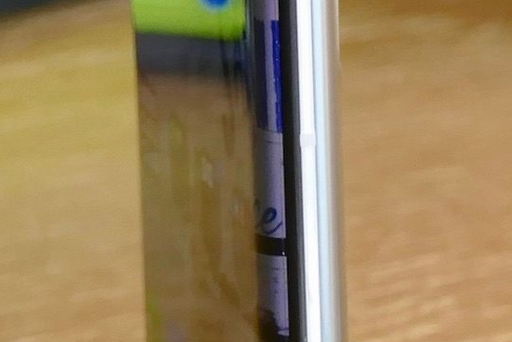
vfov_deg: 2.1
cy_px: -206
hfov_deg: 3.2
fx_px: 9118
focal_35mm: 641
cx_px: 192
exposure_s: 1/80
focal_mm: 41.85
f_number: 4.5
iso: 640
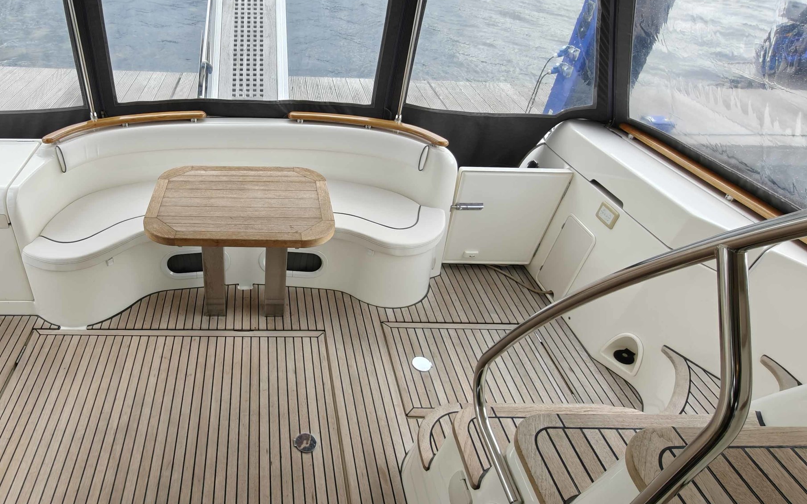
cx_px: 258
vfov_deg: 55.0
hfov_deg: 76.7
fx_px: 484
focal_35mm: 22
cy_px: 240
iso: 400
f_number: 2
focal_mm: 2.3
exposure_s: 1/250
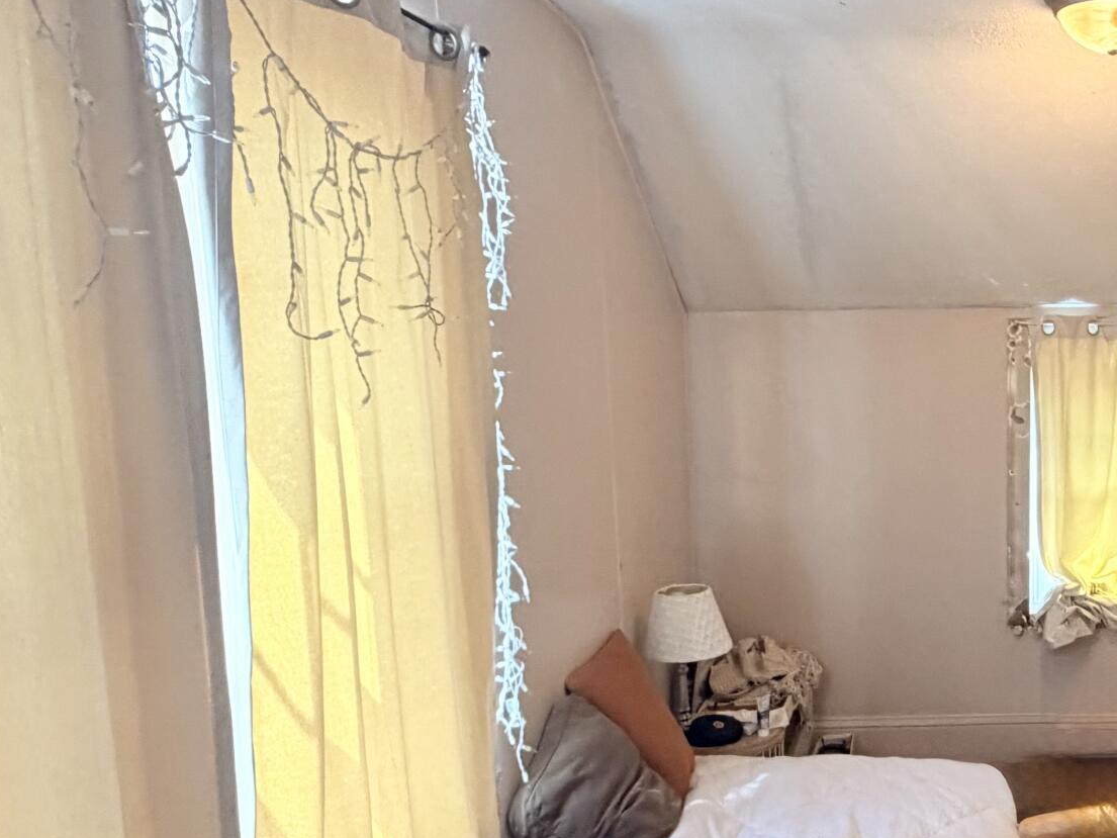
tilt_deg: -8.0
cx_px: 992
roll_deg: +0.5
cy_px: 515
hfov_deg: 44.8
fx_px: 1226
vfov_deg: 37.5
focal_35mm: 38
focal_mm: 2.22
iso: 320
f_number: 2.2
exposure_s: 1/60
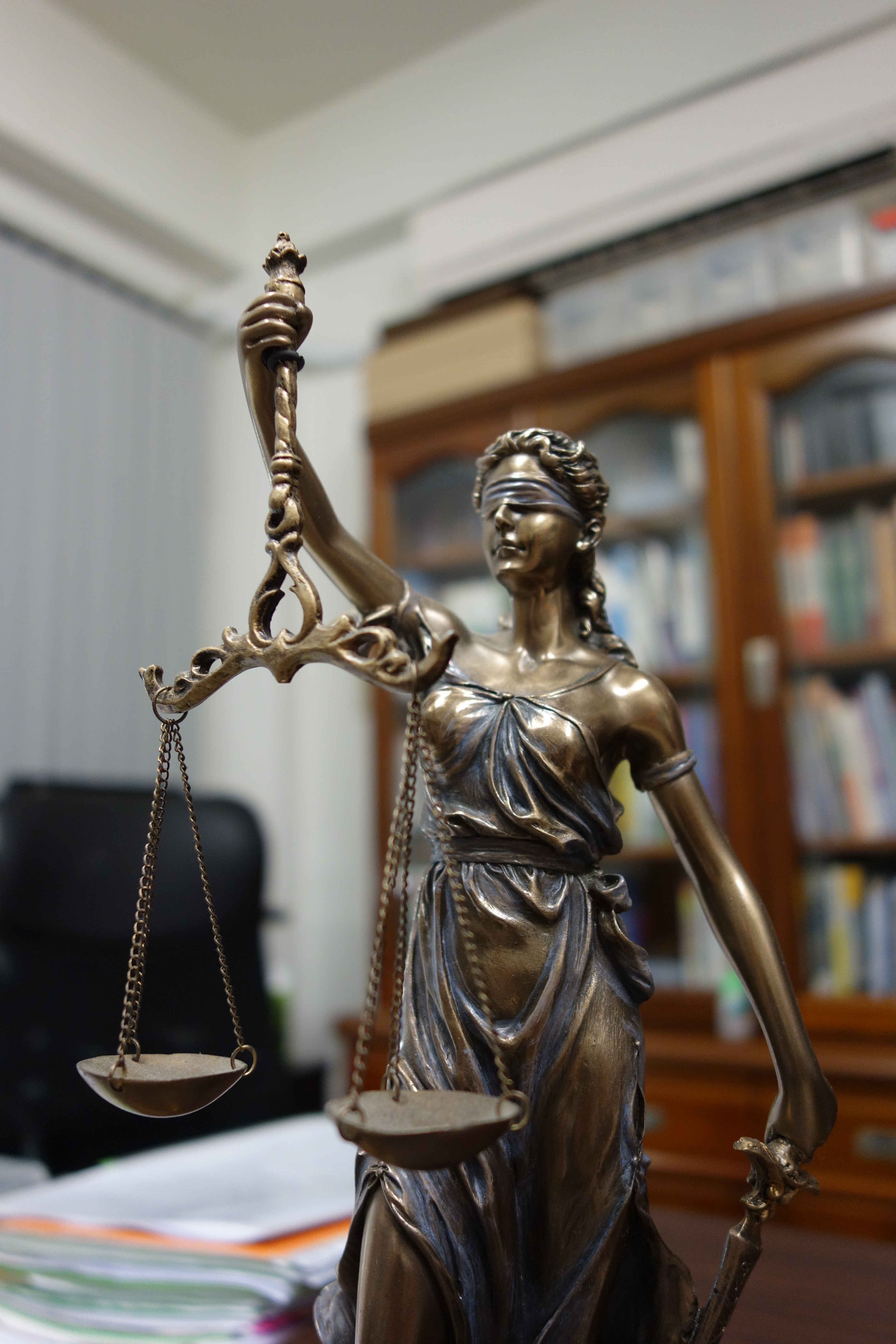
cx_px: 448
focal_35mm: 31
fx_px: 1157
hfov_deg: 42.3
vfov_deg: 60.3
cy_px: 672
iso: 400
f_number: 2.2
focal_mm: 11.6
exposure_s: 1/40
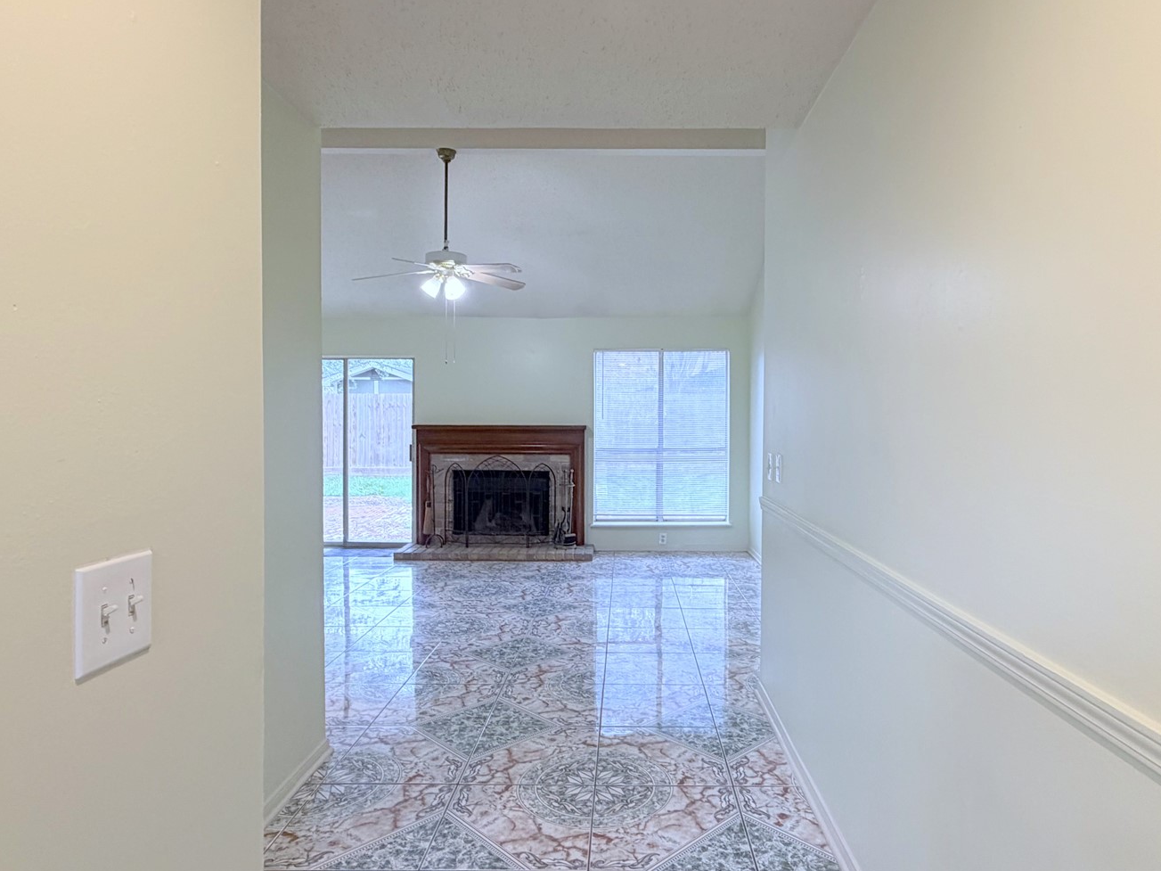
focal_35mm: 22
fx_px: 738
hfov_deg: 76.3
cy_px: 434
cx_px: 625
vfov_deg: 61.1
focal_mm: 2.22
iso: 200
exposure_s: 1/60
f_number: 2.2
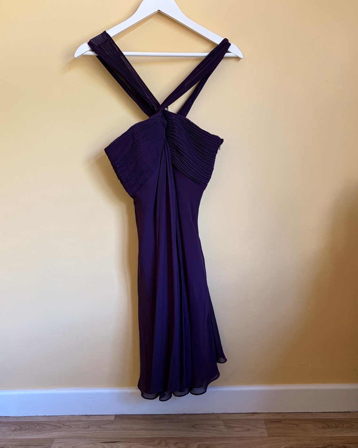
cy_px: 248
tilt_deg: -13.3
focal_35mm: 29
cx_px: 179
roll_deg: +2.2
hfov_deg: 50.0
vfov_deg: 60.3
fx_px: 384
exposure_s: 1/73
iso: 125
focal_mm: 5.96
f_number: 1.6
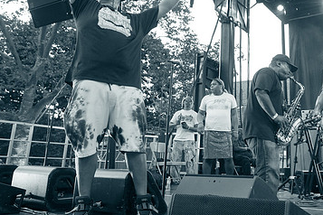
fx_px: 350
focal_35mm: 39
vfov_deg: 34.0
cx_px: 234
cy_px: 76
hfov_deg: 48.0
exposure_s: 1/160
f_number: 4
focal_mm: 24
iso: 2500
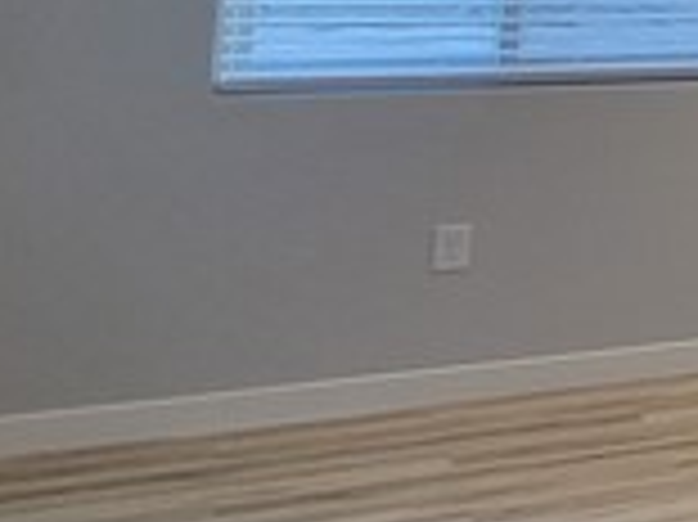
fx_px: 1733
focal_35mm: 86
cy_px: -166
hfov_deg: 12.4
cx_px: 1972
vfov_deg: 16.2
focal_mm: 2.2
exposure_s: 1/60
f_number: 2.2
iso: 250
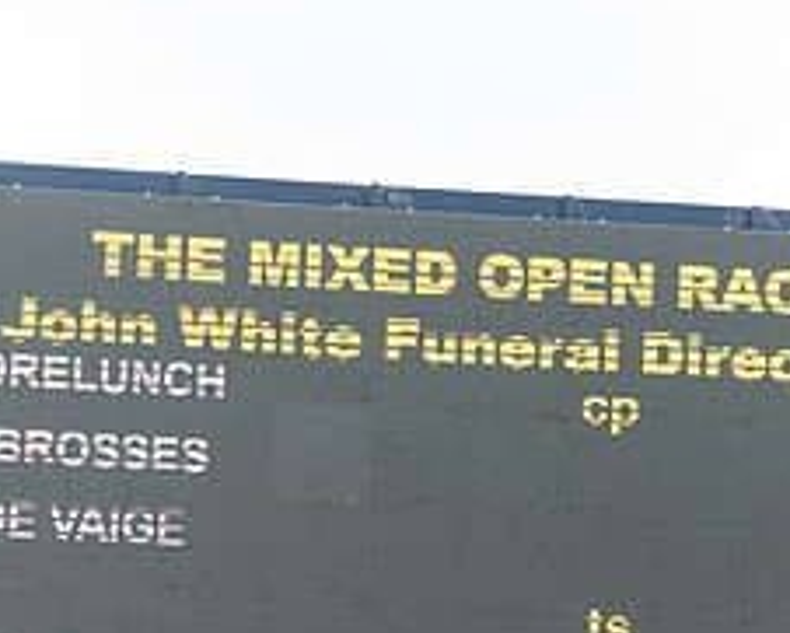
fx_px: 4982
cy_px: 685
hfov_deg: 9.1
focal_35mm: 213
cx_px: 534
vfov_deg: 7.2
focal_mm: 76
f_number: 4
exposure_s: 1/1250
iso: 400
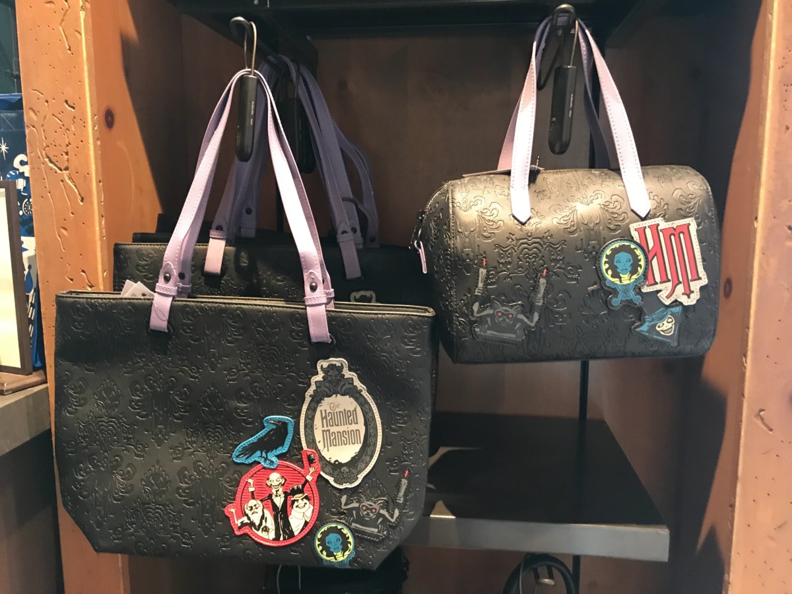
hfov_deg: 63.4
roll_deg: +0.8
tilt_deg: -9.5
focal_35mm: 28
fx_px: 641
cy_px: 297
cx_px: 396
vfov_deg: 49.7
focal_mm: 3.99
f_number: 1.8
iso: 100
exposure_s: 1/11
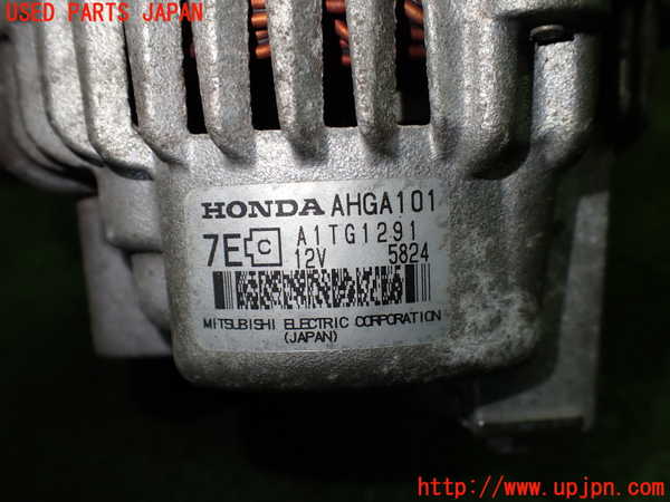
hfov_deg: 60.0
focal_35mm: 30
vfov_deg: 46.8
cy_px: 251
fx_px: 581
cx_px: 335
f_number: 2.3
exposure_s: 1/125
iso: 125
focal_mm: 5.4
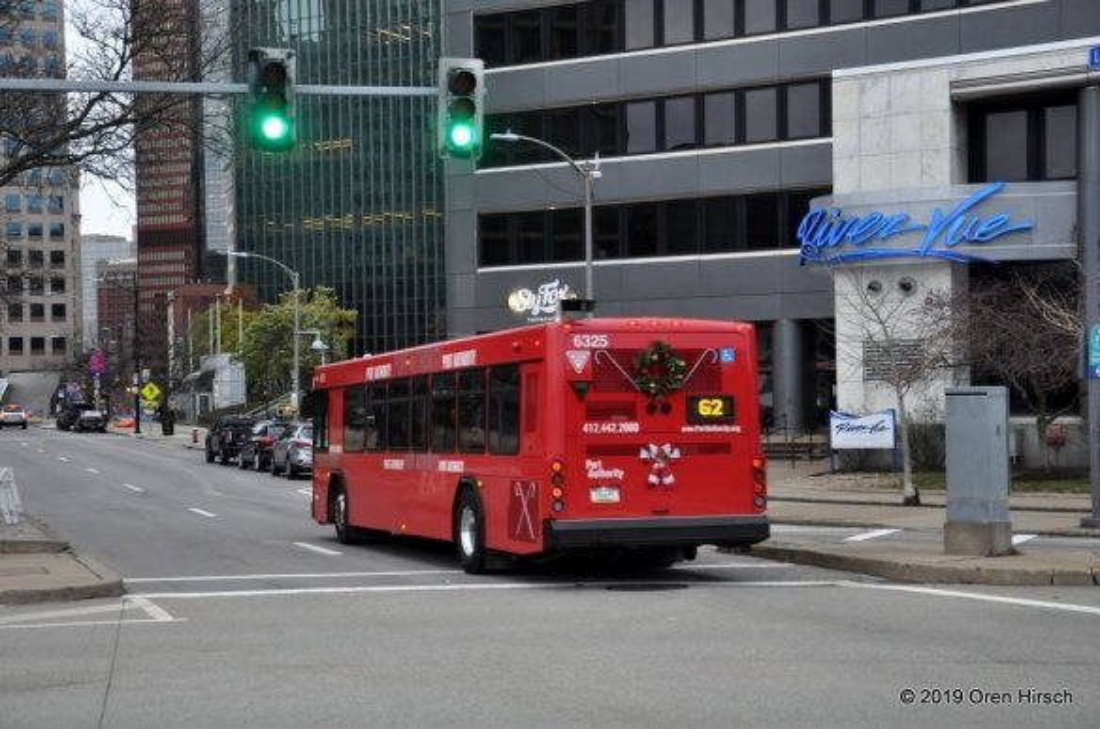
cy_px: 364
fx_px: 1921
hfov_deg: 31.9
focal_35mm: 63
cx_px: 550
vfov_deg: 21.5
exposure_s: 1/125
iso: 800
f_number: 5.6
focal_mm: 42
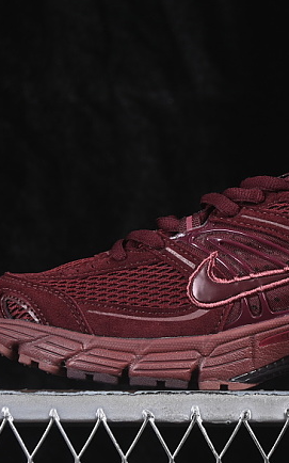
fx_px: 1778
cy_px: 214
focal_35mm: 141
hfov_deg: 9.3
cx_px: 259
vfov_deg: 14.8
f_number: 6.3
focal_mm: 50
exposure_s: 1/60
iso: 160
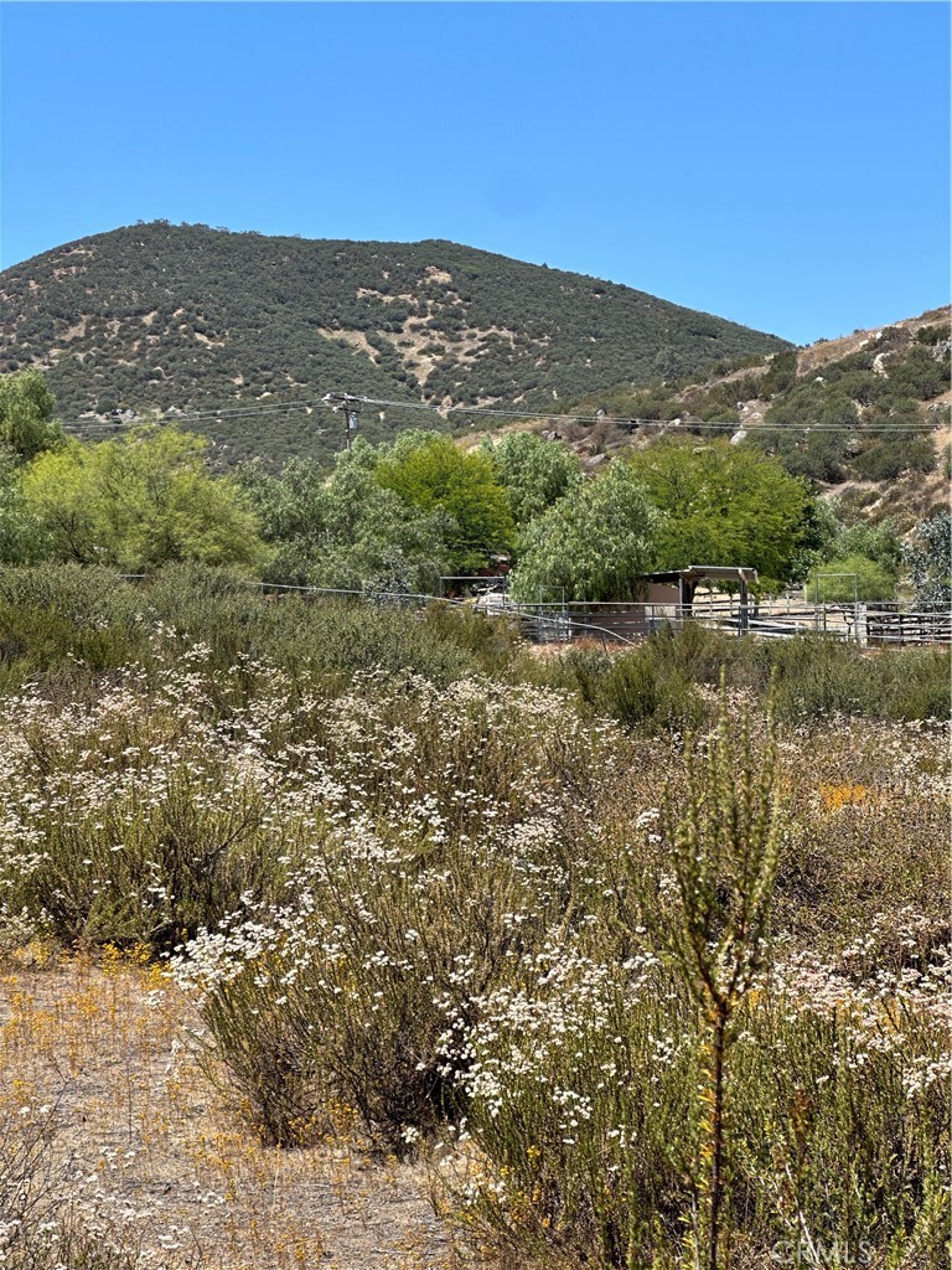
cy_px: 635
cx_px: 476
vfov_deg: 25.3
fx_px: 2824
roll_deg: +0.6
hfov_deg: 19.1
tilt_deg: +3.2
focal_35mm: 77
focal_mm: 9
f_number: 2.8
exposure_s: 1/494
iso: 32
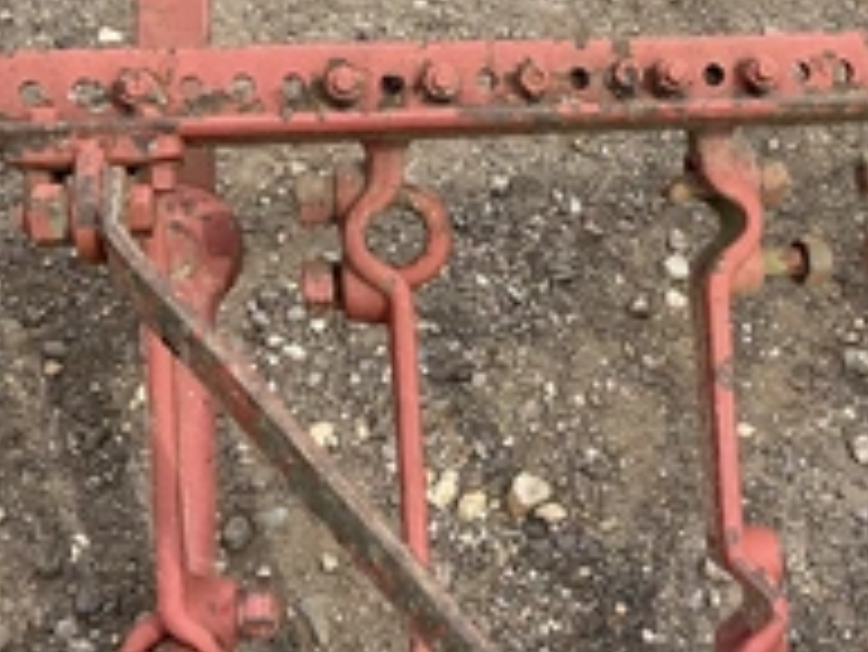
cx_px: 634
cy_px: 247
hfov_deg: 31.7
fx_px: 1505
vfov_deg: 24.4
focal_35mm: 60
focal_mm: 3
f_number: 1.8
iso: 25
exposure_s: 1/683
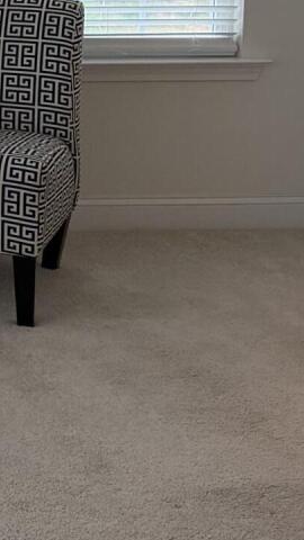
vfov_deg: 18.9
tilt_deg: -6.5
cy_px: -46
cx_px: -418
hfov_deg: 9.8
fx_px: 1562
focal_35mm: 109
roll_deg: +1.1
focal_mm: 6.76
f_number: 1.78
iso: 200
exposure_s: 1/183
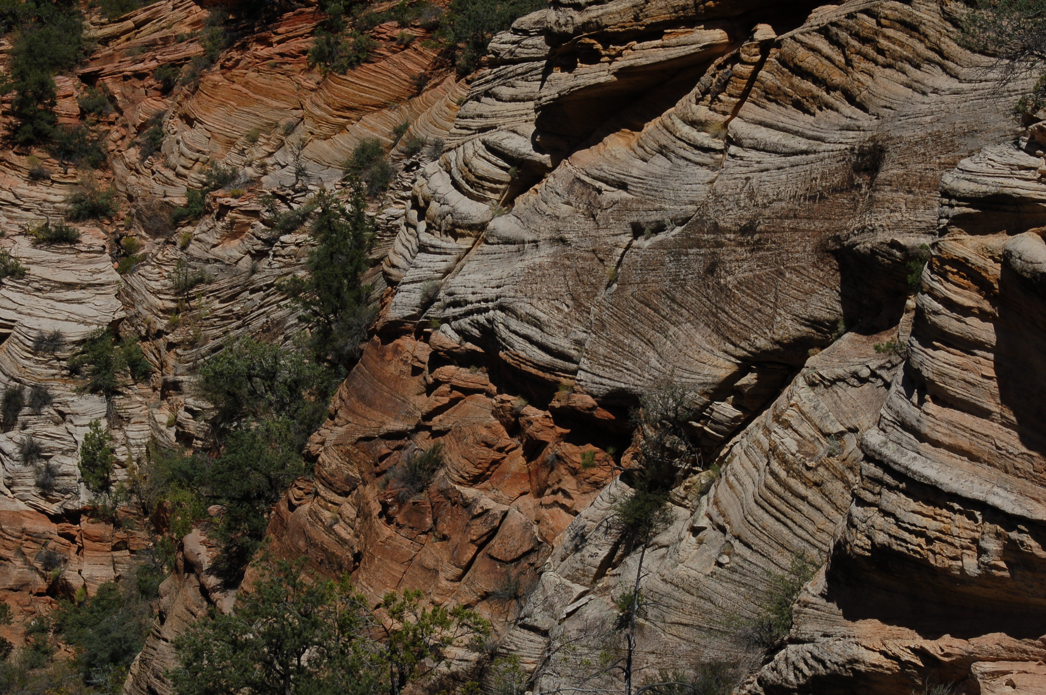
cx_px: 523
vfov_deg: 11.4
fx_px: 3484
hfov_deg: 17.1
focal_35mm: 120
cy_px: 348
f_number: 18
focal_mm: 80
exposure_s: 1/80
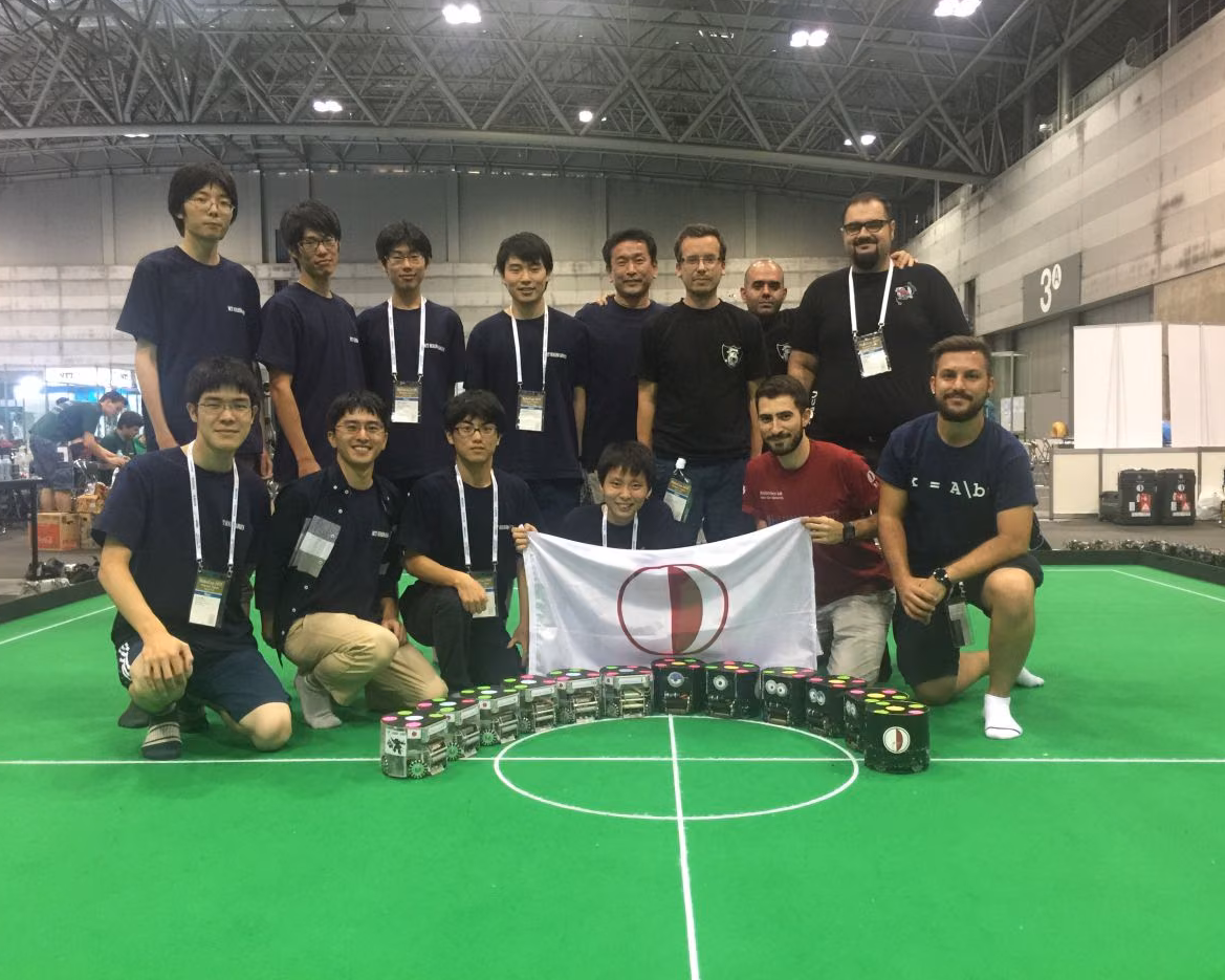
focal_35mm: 31
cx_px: 608
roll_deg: +0.9
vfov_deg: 47.1
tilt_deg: -3.3
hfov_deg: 57.2
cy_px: 481
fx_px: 1124
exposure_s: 1/10
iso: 125
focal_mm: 4.15
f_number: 2.2
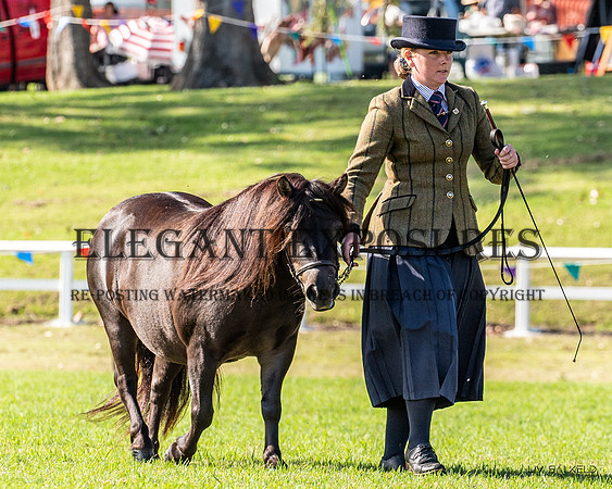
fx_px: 4741
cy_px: 262
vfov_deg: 5.9
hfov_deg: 7.4
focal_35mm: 262
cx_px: 335
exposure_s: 1/2000
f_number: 4
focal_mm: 135
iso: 400
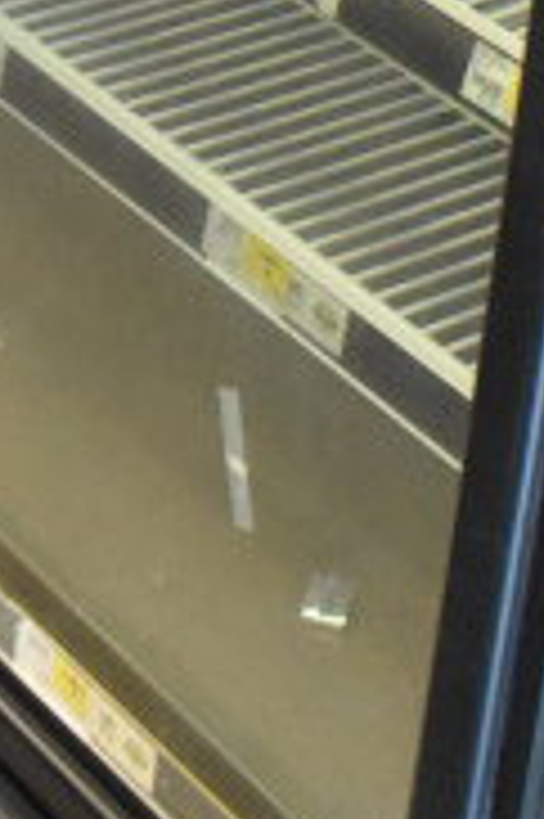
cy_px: -839
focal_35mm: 136
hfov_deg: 10.0
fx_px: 3088
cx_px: -22
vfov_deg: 13.0
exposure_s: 1/100
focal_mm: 18
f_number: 5
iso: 6400
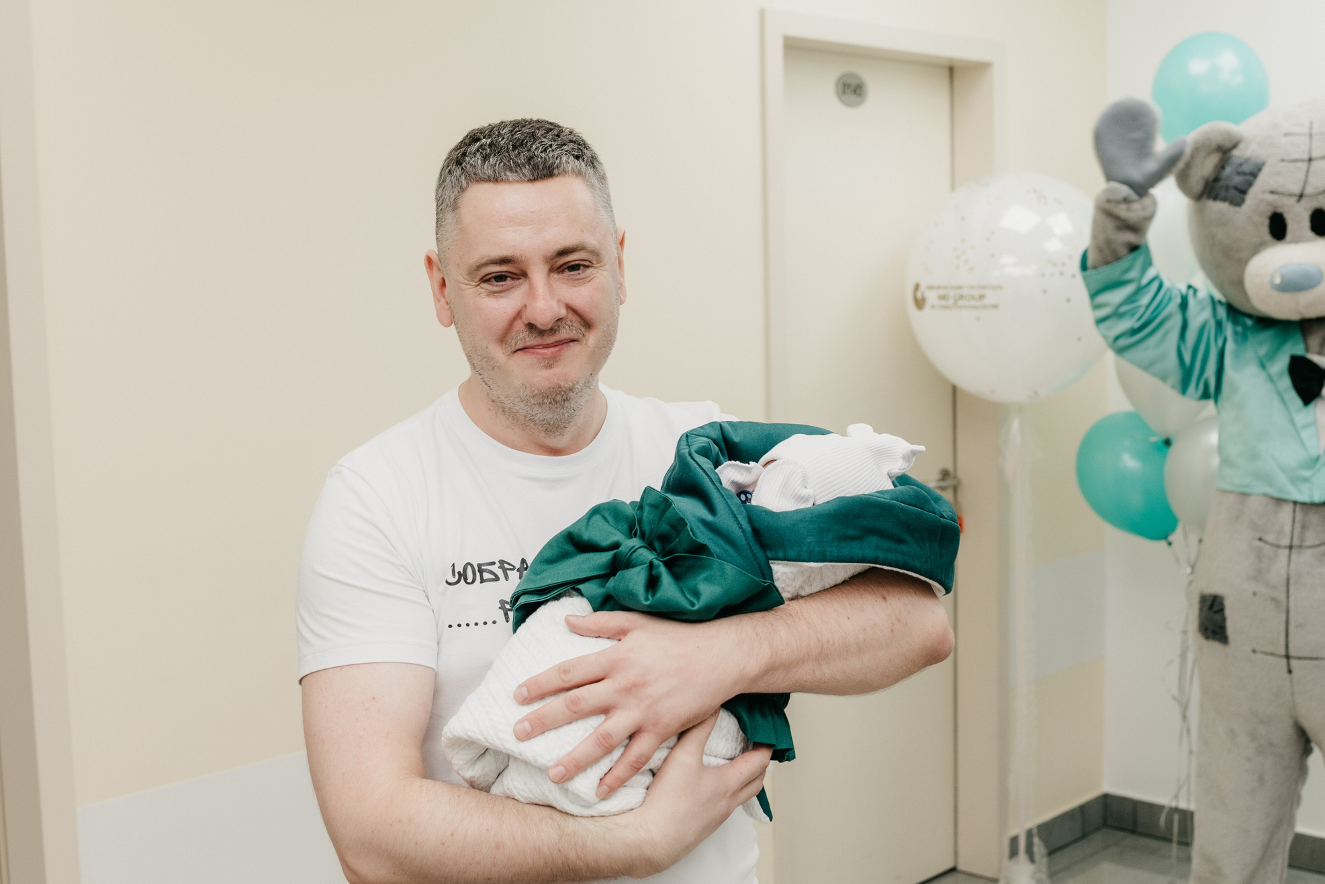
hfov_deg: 41.9
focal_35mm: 47
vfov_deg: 28.7
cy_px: 443
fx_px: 1730
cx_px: 675
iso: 400
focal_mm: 35
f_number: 4
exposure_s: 1/160
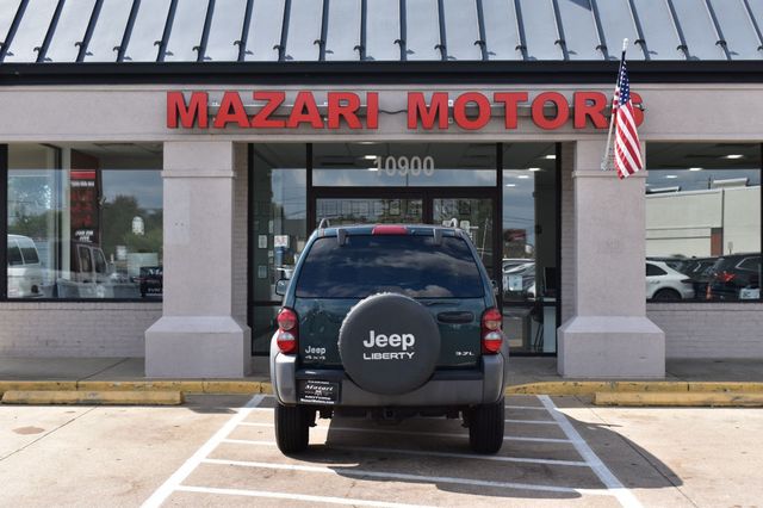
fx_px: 1080
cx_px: 382
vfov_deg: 26.5
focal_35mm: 51
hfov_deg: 38.9
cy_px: 254
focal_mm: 34
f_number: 11
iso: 400
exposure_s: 1/400
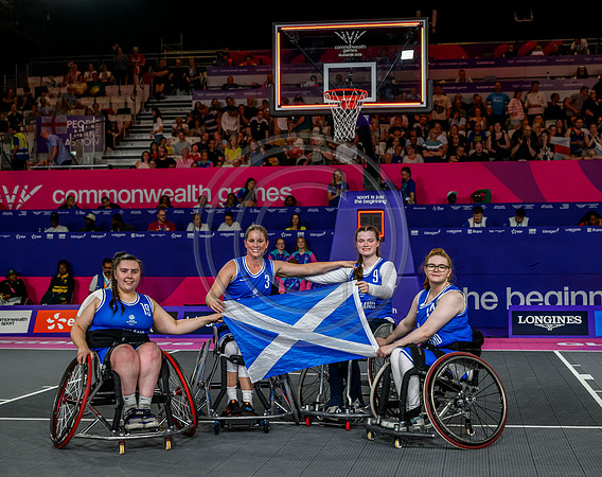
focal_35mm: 54
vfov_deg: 27.8
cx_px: 336
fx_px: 964
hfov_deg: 34.6
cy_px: 241
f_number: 4
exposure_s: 1/2000
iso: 3200
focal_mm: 47
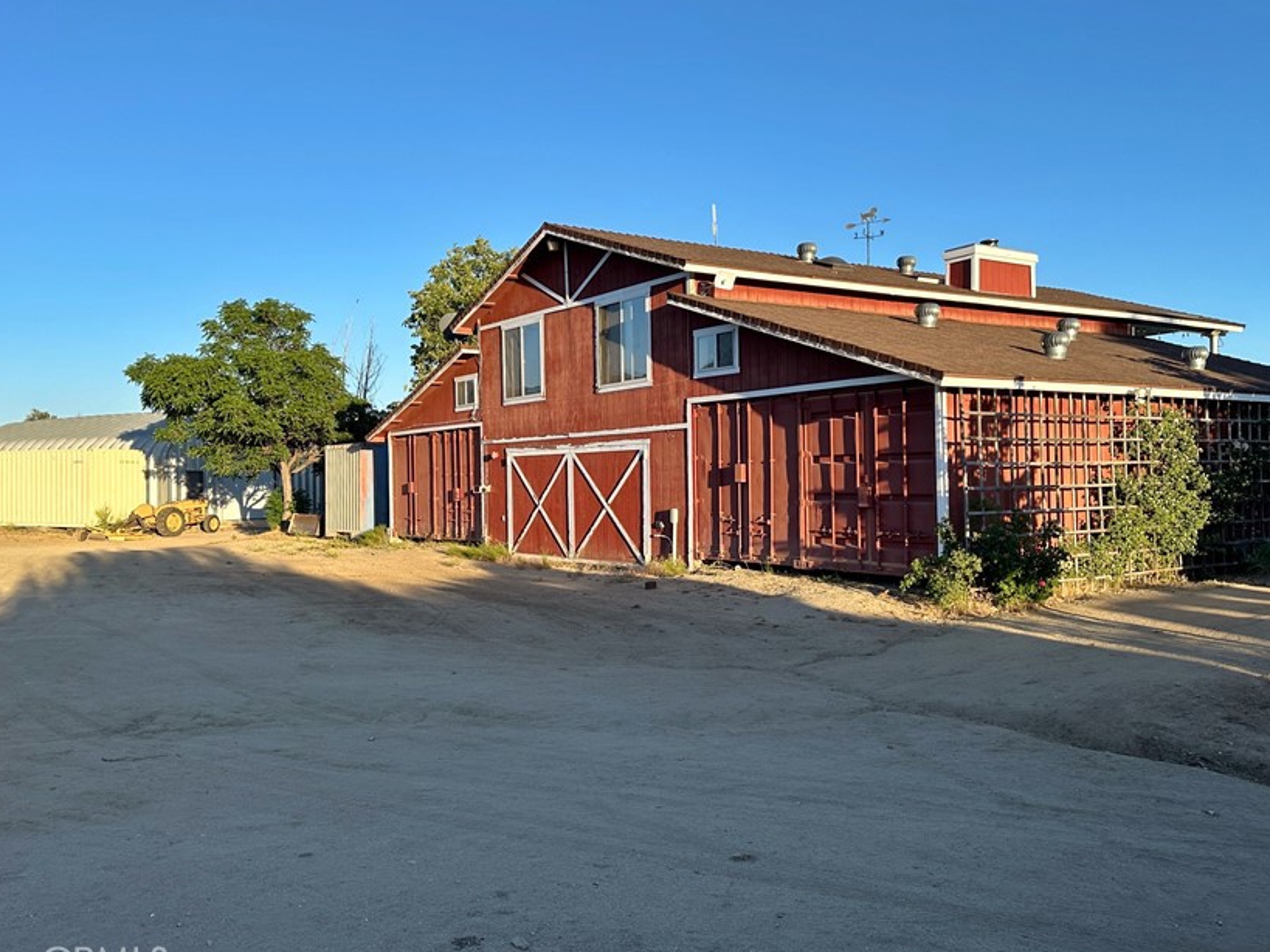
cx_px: 602
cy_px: 388
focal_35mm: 30
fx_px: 1100
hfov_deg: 59.9
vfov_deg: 46.6
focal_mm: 6.86
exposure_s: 1/2203
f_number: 1.78
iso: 80
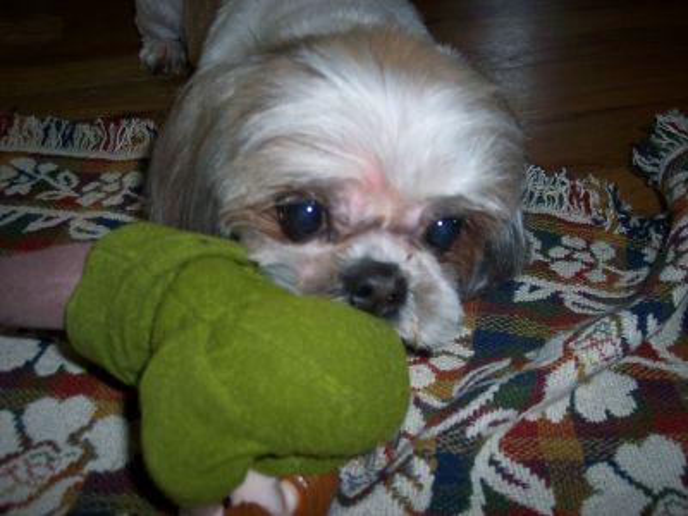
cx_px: 344
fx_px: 775
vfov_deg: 36.8
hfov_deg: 47.9
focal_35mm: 39
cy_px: 258
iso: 100
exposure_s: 1/60
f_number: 2.8
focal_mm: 8
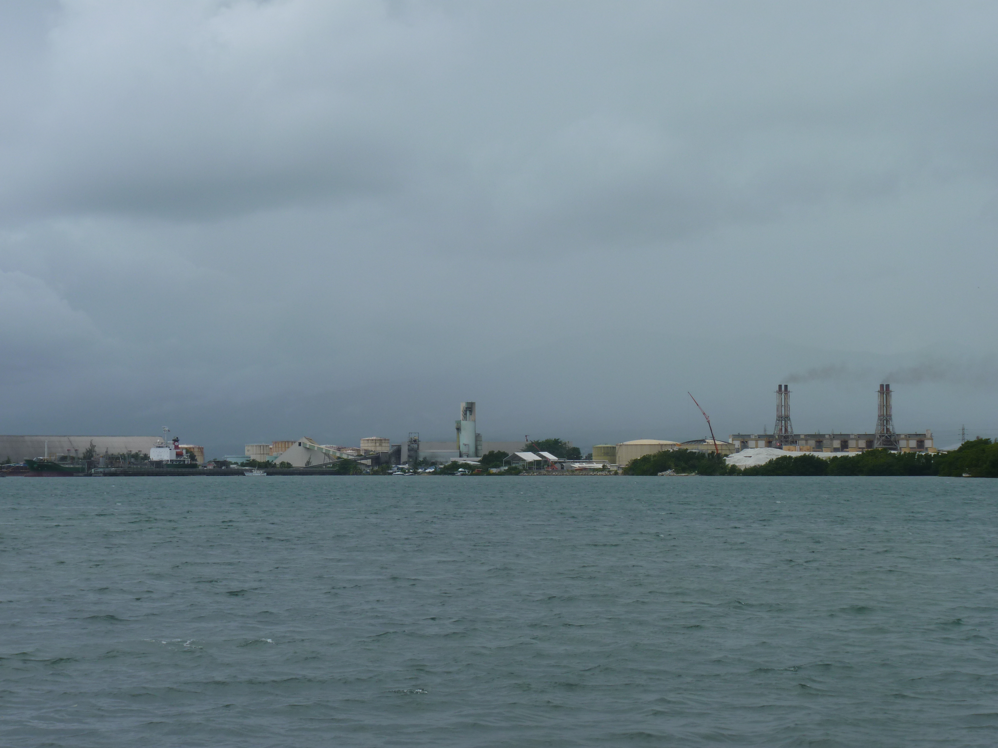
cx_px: 499
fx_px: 2422
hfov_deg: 23.3
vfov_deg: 17.6
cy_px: 374
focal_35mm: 84
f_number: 5.6
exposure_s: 1/250
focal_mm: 14.9
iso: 80
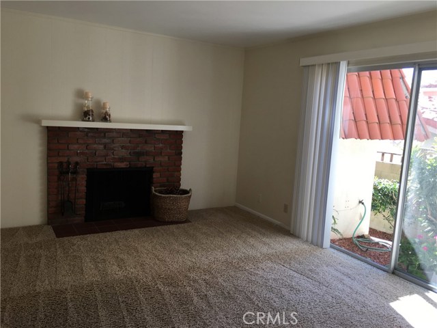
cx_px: 218
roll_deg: -2.9
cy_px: 164
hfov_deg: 61.7
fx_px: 366
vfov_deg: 48.2
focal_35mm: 29
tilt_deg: -8.4
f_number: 2.2
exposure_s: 1/120
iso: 32
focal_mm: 4.15
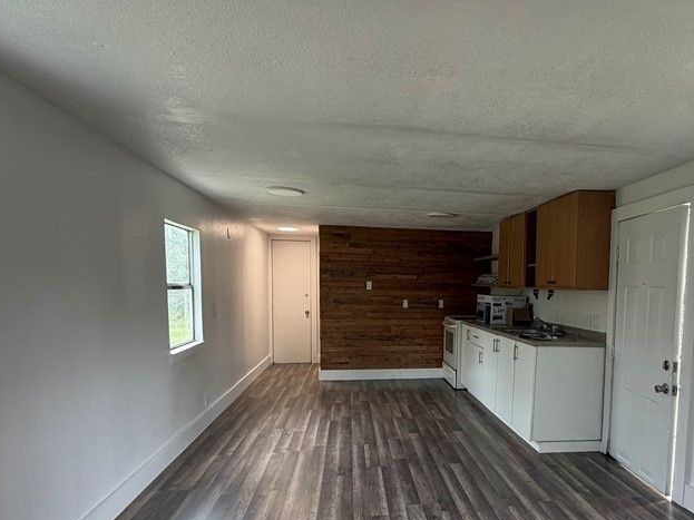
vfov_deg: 58.0
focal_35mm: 23
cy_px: 330
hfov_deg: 72.6
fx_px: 461
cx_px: 436
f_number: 2.2
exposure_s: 1/121
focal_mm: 2.22
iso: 200
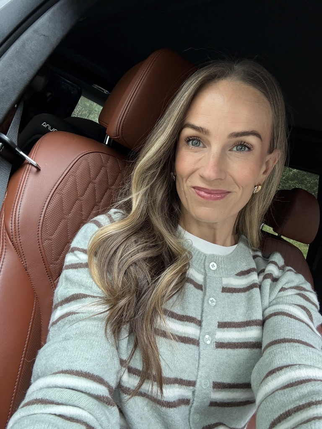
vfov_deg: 73.9
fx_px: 285
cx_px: 161
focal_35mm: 23
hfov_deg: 58.9
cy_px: 214
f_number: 1.9
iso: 125
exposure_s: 1/60
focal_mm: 2.69
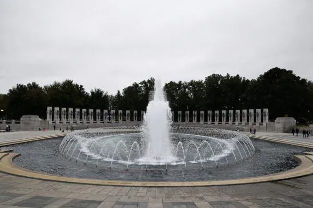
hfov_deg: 61.9
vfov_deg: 43.6
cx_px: 156
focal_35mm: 30
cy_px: 104
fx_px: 261
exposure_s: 1/200
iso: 400
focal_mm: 20
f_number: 7.1
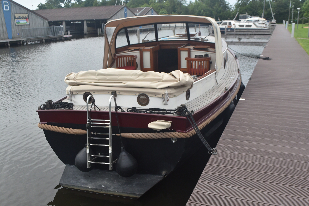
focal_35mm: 35
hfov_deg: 54.4
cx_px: 153
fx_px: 301
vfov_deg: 37.9
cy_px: 100
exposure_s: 1/250
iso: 200
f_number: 8
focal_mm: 22
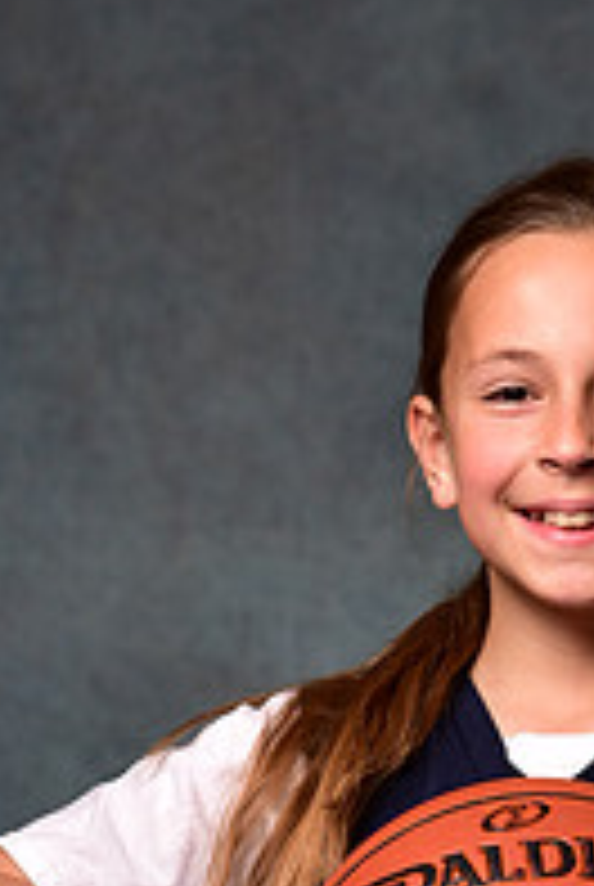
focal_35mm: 206
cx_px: 533
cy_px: 980
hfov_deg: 6.7
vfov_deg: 9.9
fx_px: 5080
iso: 100
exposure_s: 1/200
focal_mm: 70
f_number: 5
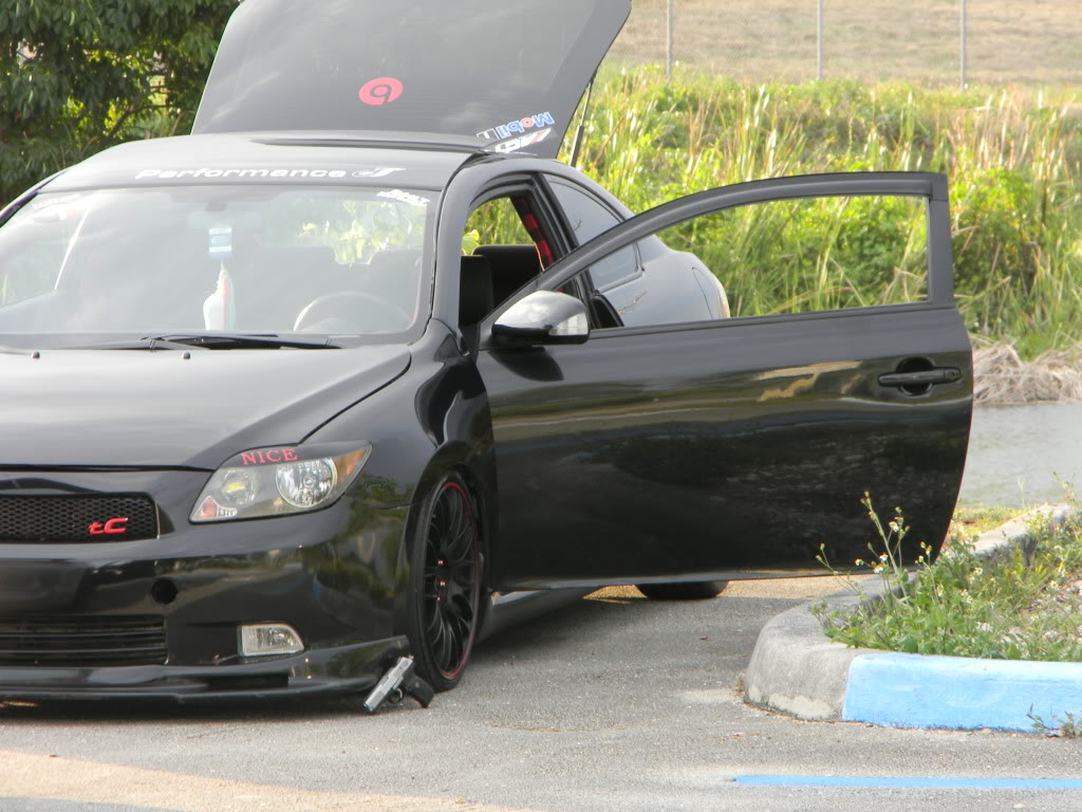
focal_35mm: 226
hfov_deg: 8.8
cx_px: 541
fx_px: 7064
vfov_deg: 6.6
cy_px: 406
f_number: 5.4
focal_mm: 41
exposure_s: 1/30
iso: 88
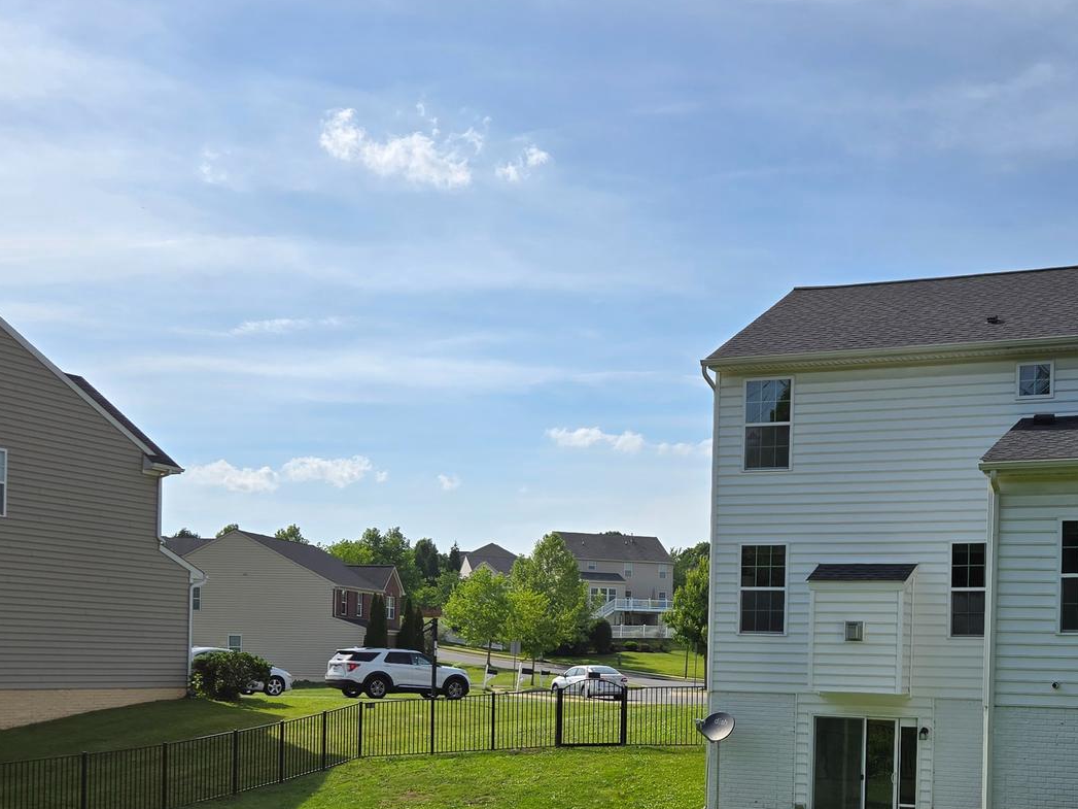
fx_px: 1401
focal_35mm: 45
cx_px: 754
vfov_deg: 31.3
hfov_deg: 41.3
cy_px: 652
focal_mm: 5.4
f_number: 1.8
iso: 25
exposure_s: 1/3075
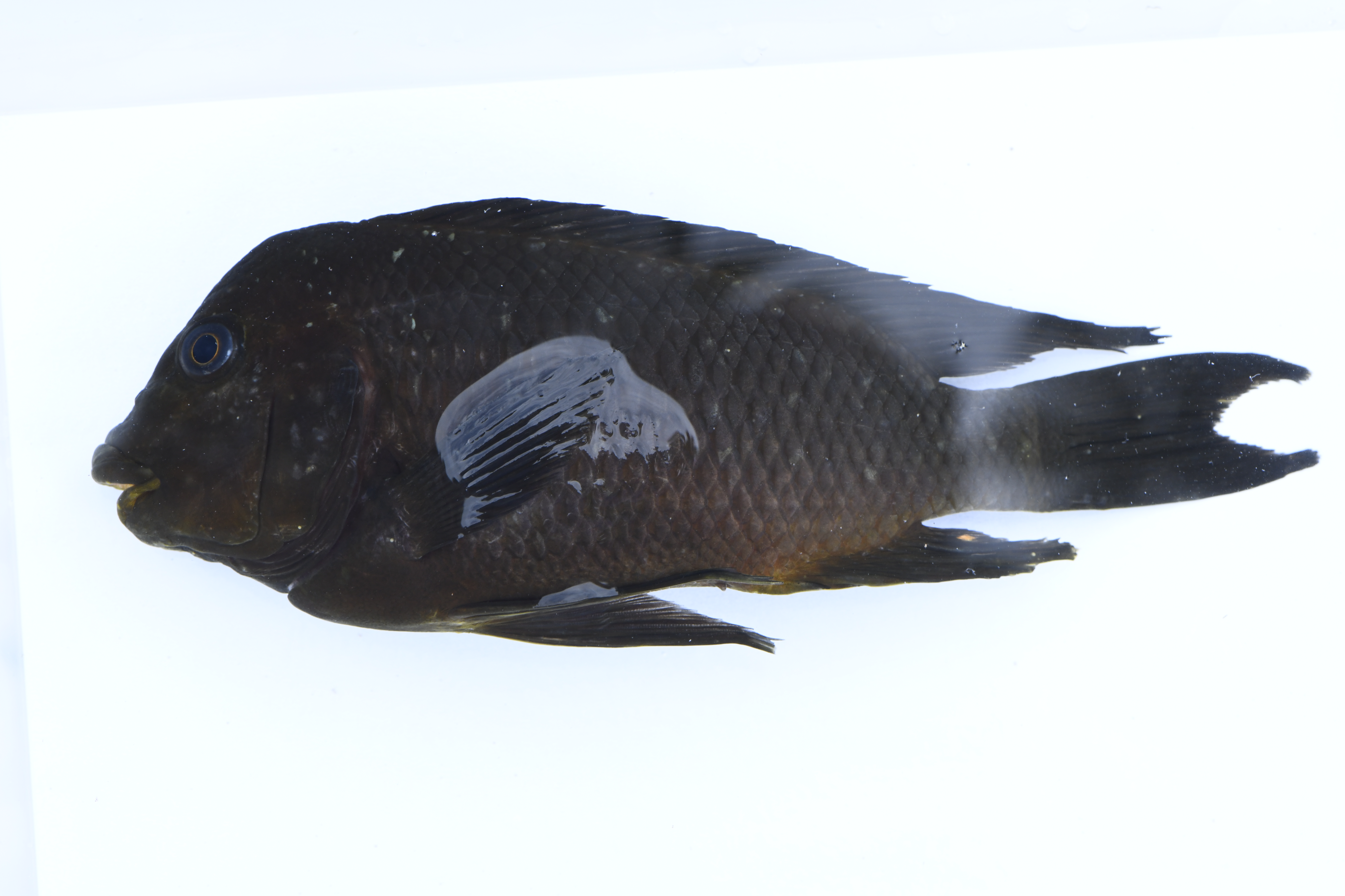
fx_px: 4706
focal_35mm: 126
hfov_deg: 16.3
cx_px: 672
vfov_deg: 10.9
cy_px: 448
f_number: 13
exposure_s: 1/80
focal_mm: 105
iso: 640
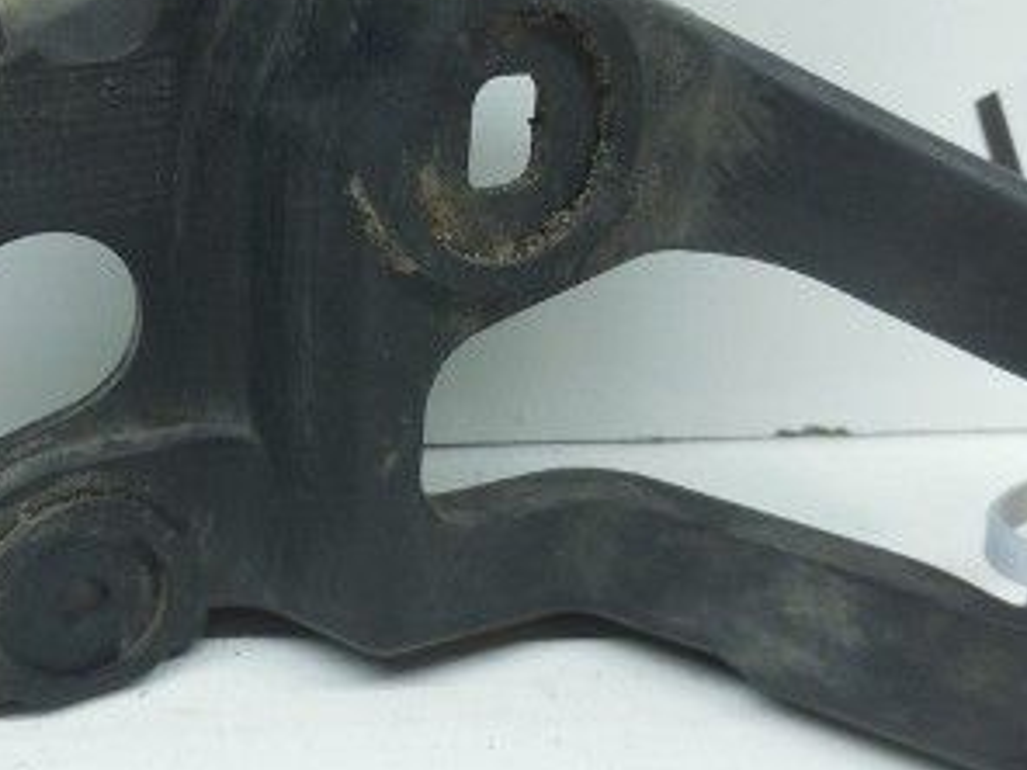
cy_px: 388
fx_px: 1602
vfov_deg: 27.0
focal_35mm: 54
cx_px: 375
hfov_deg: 35.3
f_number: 3.1
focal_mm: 4.5
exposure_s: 1/80
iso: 125
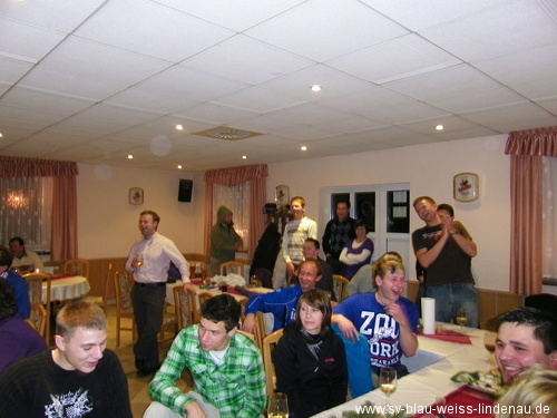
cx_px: 278
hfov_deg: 63.4
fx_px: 451
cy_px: 209
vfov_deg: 49.7
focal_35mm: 28
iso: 200
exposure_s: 1/30
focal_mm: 4.9
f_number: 2.6
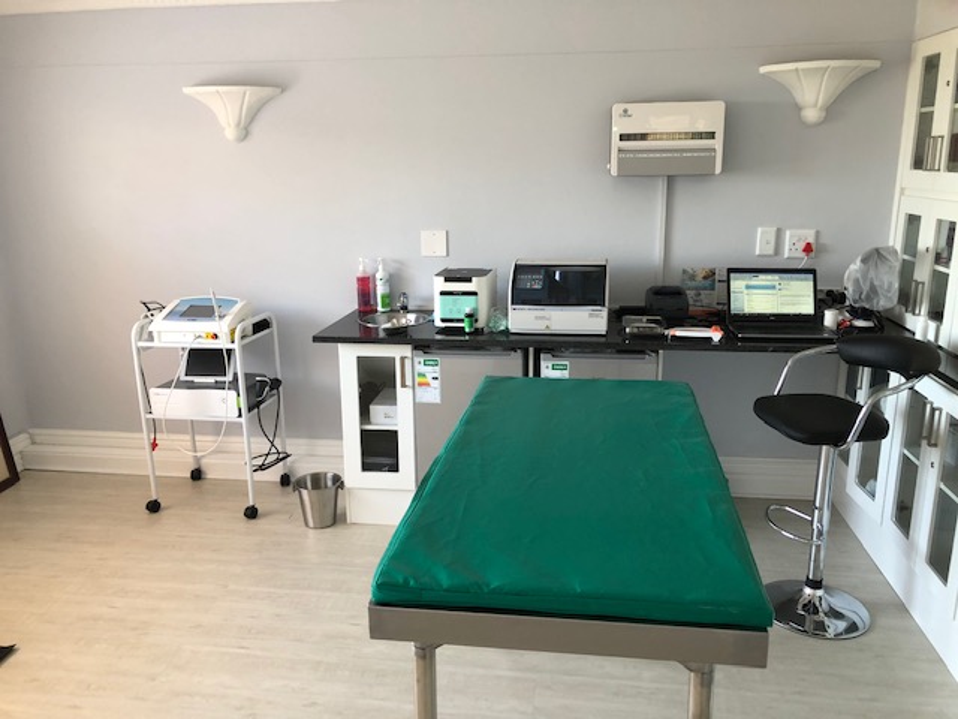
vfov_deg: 49.7
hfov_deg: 63.4
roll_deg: +0.4
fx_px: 775
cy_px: 360
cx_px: 479
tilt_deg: -15.3
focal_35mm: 28
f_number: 1.8
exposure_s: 1/33
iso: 40
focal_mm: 3.99
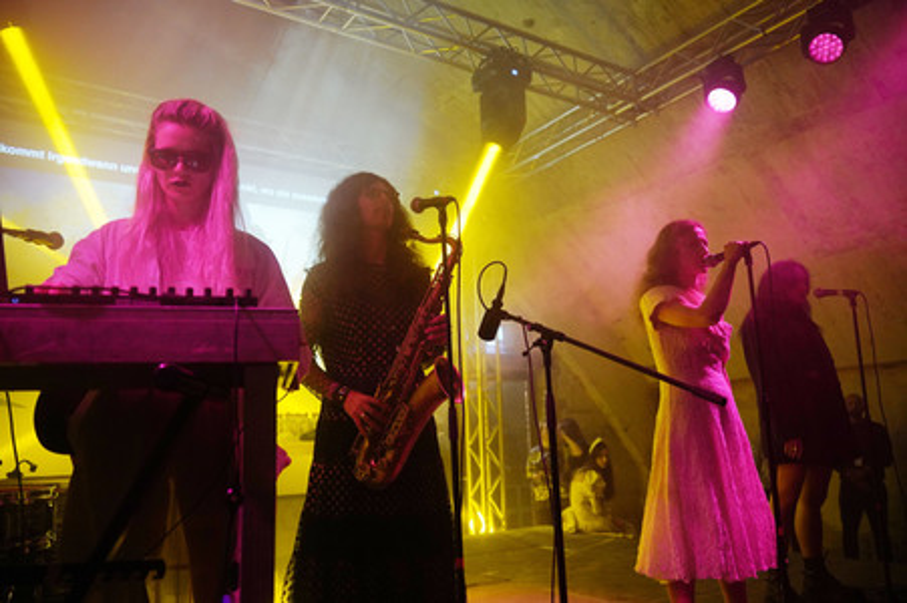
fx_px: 705
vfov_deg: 46.3
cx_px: 454
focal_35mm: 28
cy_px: 302
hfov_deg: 65.5
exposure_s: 1/125
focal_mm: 28
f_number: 2.8
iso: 3200
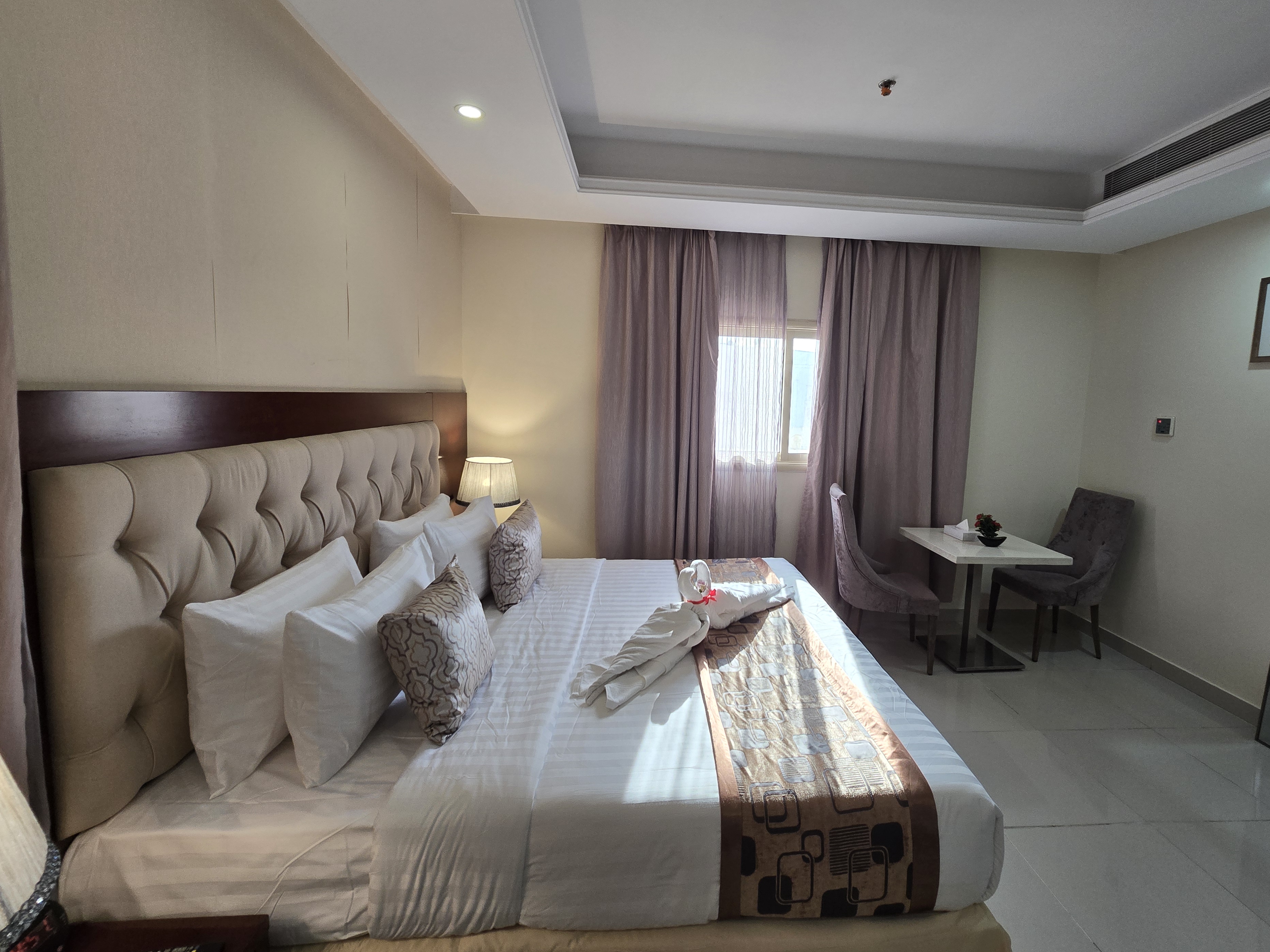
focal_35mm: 14
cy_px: 452
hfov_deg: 101.9
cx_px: 683
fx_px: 514
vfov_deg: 85.6
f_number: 2.2
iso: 80
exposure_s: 1/50
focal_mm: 2.2
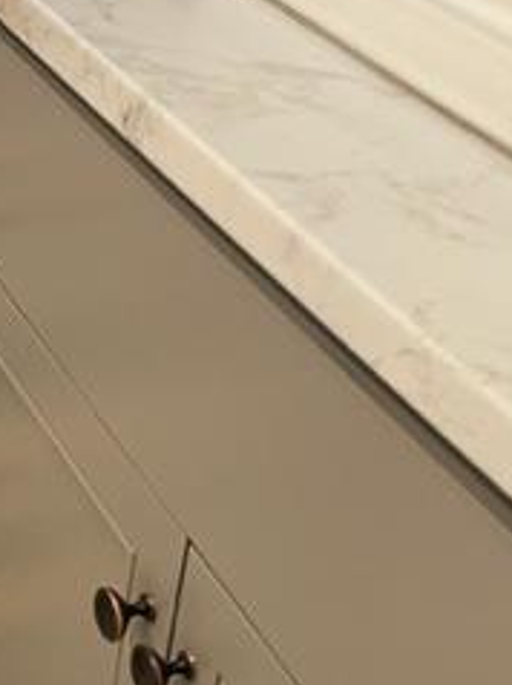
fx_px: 1383
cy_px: 509
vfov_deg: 27.4
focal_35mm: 70
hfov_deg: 19.4
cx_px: -155
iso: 160
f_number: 1.6
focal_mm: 5.1
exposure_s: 1/60
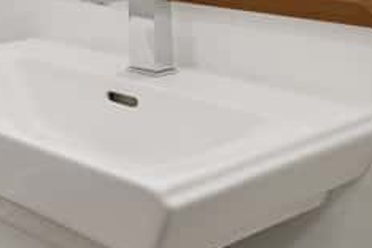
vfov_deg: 17.5
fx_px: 723
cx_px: -189
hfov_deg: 23.1
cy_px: -120
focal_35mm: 70
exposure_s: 1/25
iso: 400
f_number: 8
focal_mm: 16
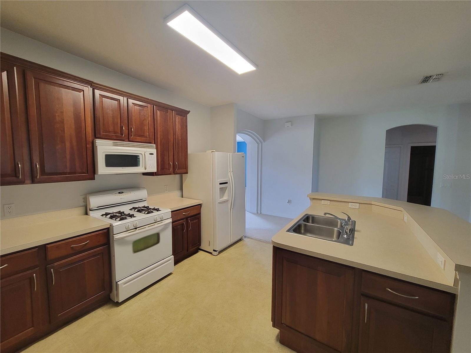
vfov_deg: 89.9
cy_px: 176
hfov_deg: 106.2
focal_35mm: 13
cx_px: 236
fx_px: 177
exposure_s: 1/60
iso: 250
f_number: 2.2
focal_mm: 2.2
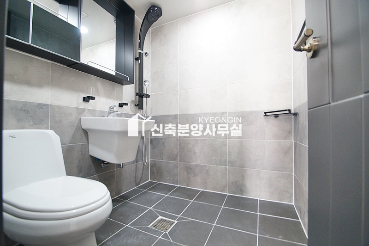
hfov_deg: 100.4
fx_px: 154
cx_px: 184
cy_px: 123
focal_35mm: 15
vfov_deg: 77.2
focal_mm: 10
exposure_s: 1/30
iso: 800
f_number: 4
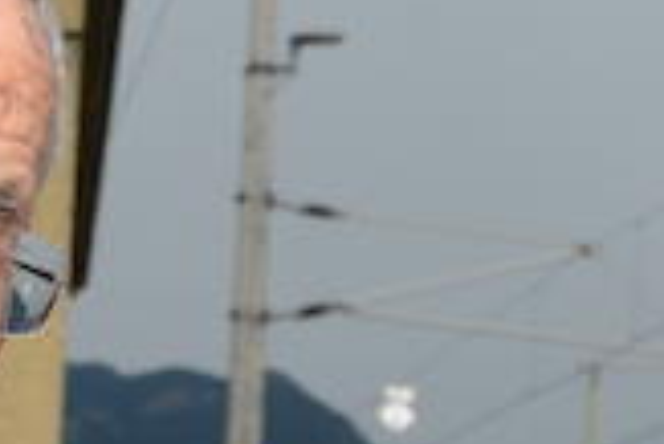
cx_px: 717
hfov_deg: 13.7
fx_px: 2714
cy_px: 790
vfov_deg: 9.0
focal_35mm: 147
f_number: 5.6
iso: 160
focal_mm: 24
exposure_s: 1/125
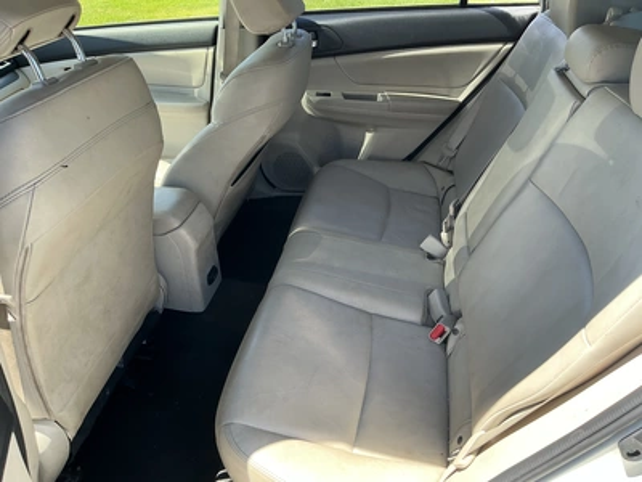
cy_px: 241
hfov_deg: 63.4
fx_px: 519
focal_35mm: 28
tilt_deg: -32.3
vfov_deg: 49.7
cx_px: 321
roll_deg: -2.3
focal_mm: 3
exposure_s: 1/172
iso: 25
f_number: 1.8
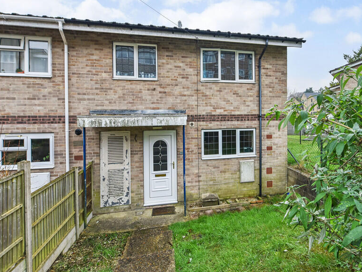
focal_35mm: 18
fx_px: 188
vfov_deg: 71.5
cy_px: 123
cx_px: 213
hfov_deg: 86.9
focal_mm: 14
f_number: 7.1
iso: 400
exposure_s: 1/160
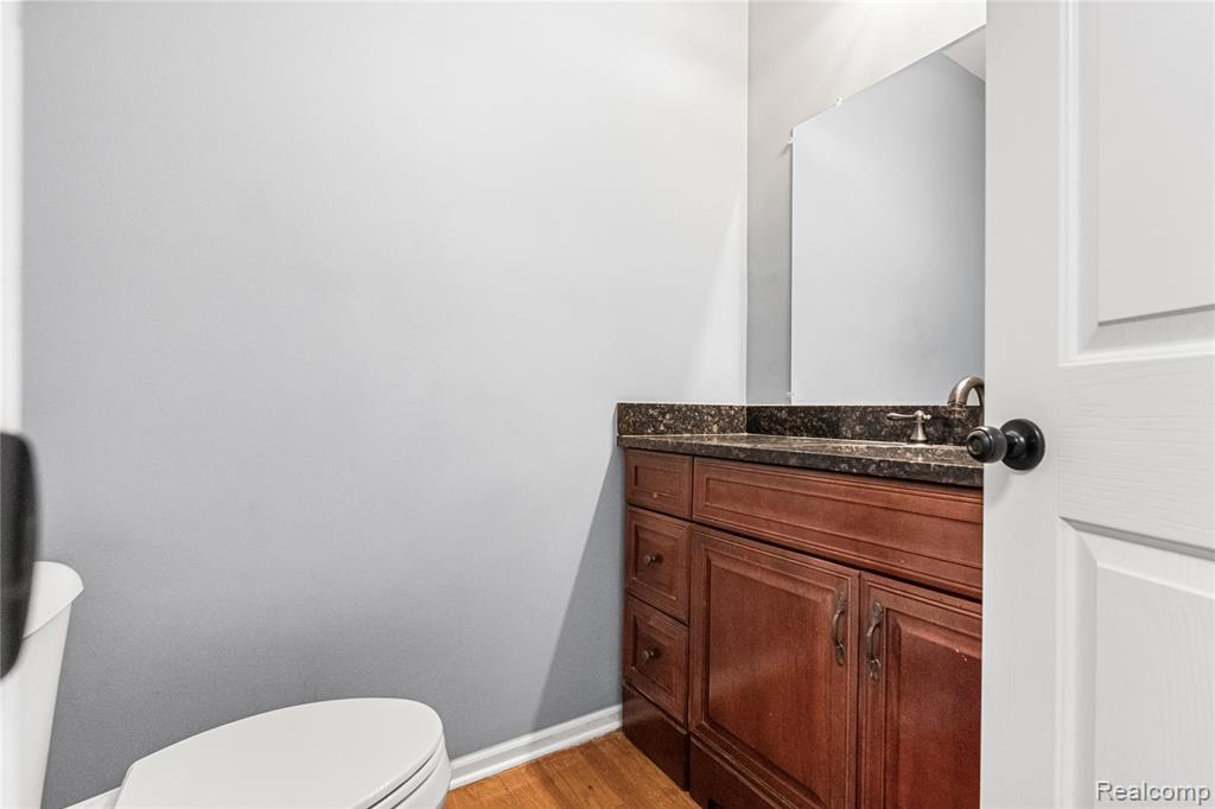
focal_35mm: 16
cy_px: 404
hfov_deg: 95.0
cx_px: 608
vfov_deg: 72.0
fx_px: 557
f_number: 8
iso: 12800
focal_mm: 16.5
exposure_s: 1/30
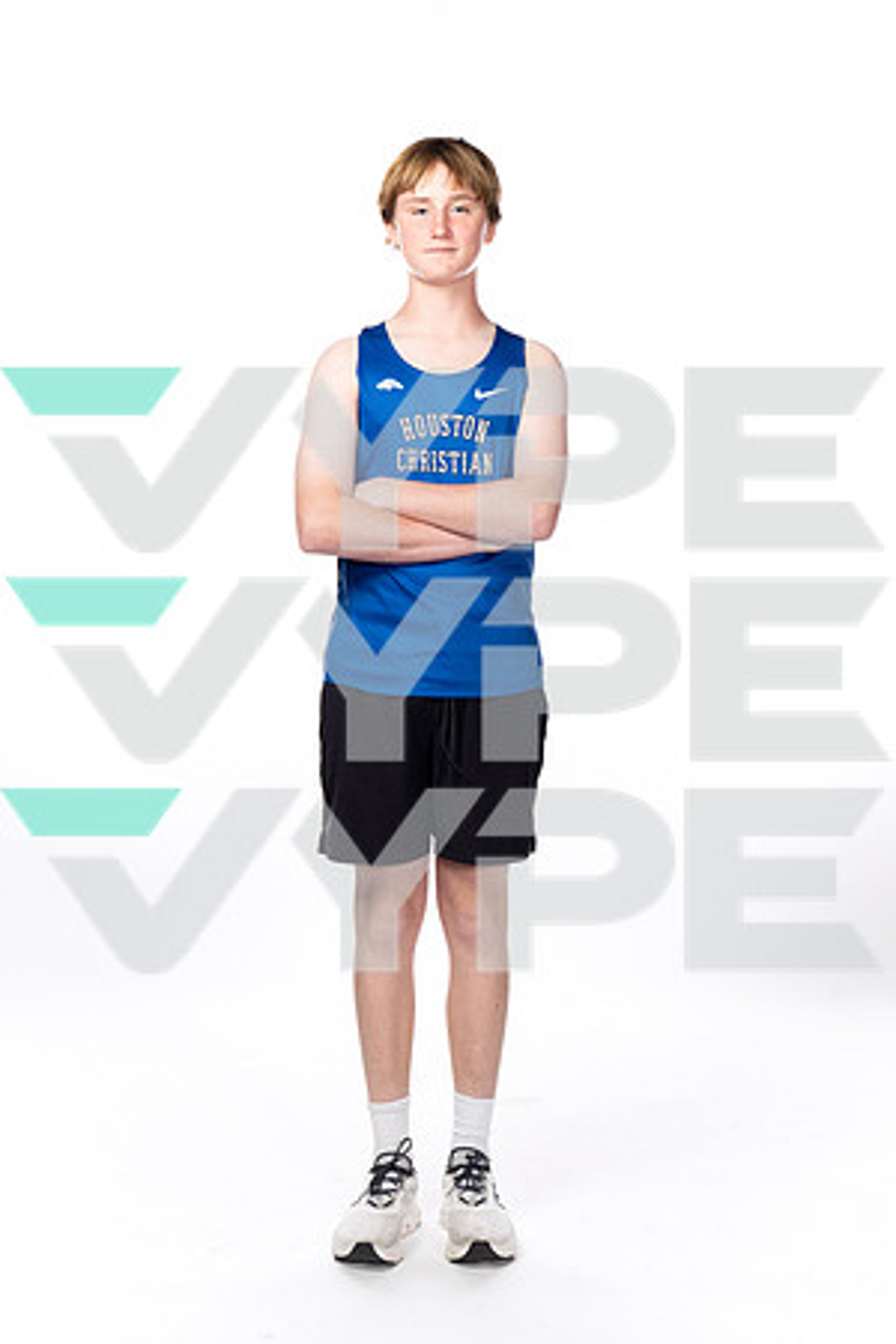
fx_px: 1904
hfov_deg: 26.5
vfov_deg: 38.9
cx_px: 448
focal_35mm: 51
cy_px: 672
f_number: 8
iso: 640
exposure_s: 1/250
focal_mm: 51
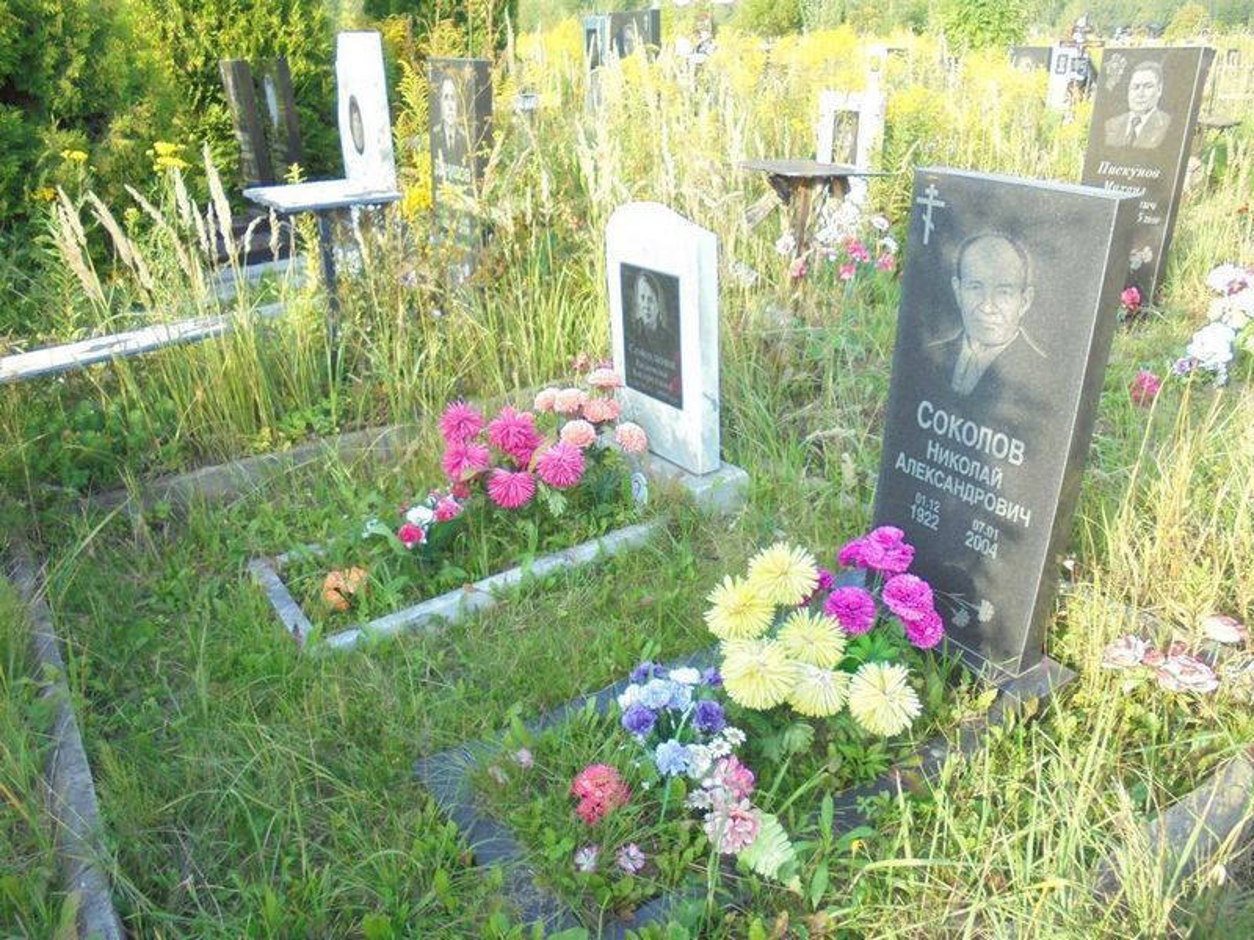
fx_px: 942
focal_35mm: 26
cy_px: 470
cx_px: 627
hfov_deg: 67.3
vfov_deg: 53.1
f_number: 11.5
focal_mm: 4.6
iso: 100
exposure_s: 1/160
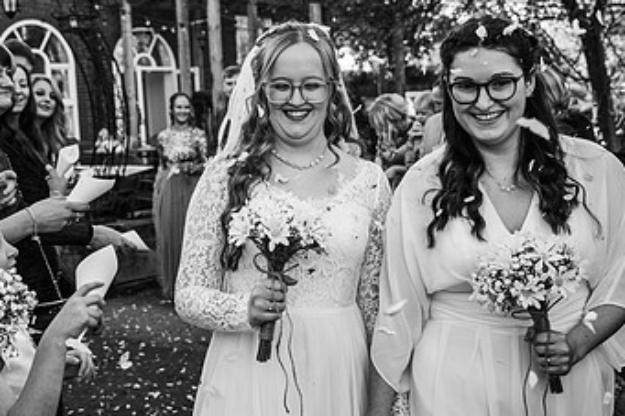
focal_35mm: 51
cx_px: 295
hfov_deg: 38.9
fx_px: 885
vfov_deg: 26.5
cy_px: 196
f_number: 4
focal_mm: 30
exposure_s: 1/640
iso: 450
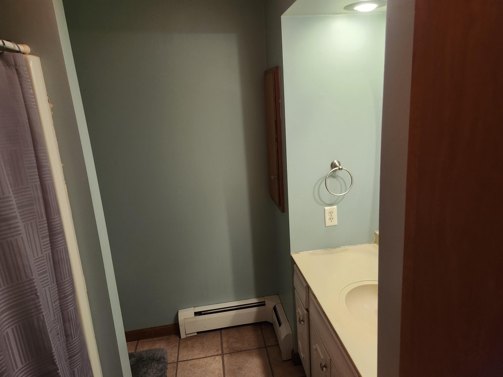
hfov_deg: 73.9
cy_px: 188
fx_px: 334
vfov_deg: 58.9
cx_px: 252
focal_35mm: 23
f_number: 1.8
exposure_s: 1/120
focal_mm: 5.4
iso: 500
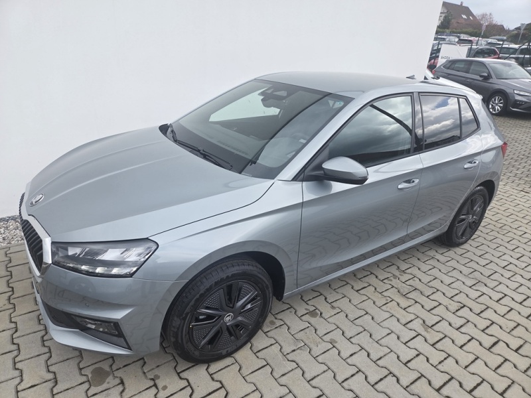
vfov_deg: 58.9
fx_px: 353
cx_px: 266
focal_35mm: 23
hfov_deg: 73.9
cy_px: 199
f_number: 1.8
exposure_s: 1/1318
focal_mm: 5.4
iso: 80
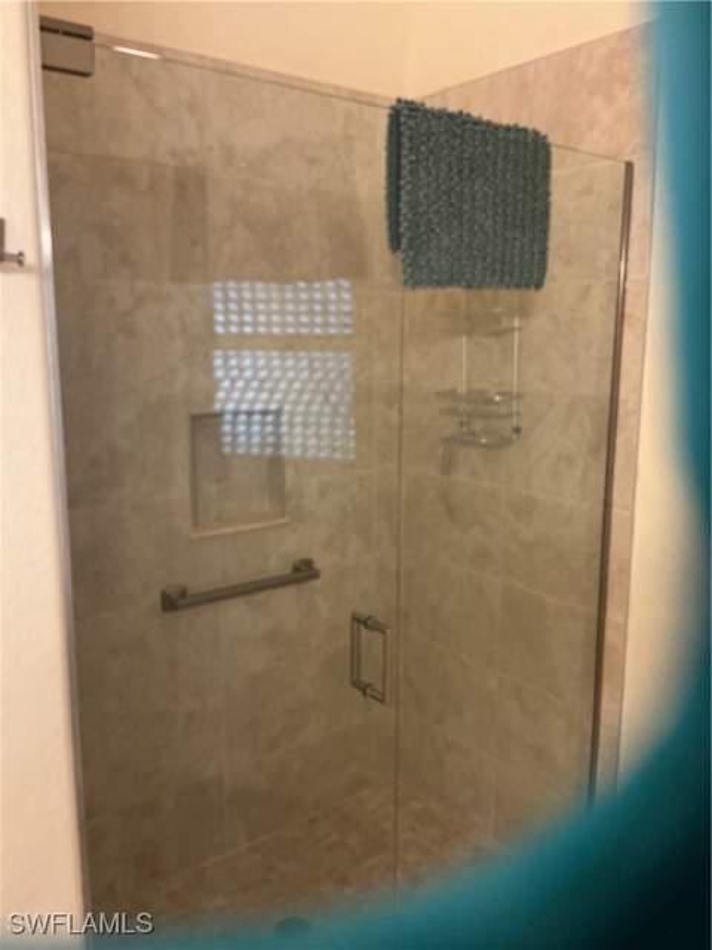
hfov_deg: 48.2
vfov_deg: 61.7
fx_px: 795
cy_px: 475
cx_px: 356
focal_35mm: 29
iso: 200
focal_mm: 3
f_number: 1.8
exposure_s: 1/40
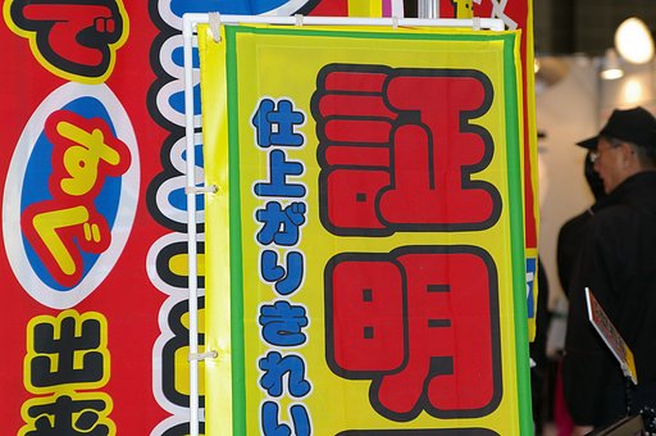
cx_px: 328
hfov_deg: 18.2
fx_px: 2047
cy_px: 218
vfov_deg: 12.1
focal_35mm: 112
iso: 200
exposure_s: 1/100
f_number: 3.5
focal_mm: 75
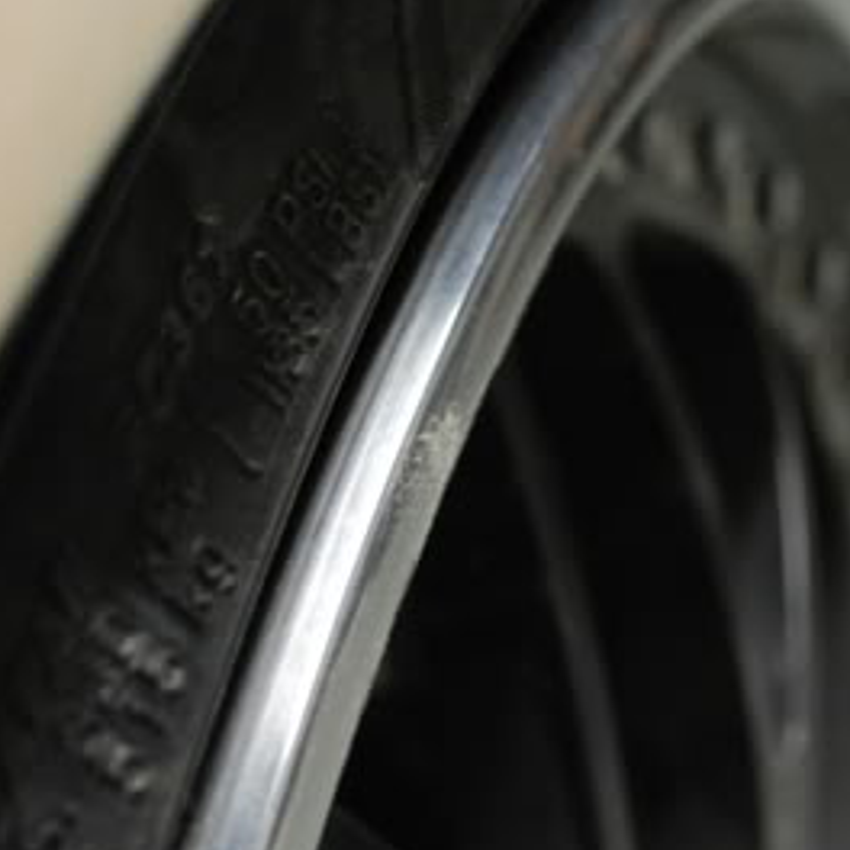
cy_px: 84
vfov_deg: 13.9
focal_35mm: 124
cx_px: 856
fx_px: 3445
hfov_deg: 13.9
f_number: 5
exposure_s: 1/13
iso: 400
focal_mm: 32
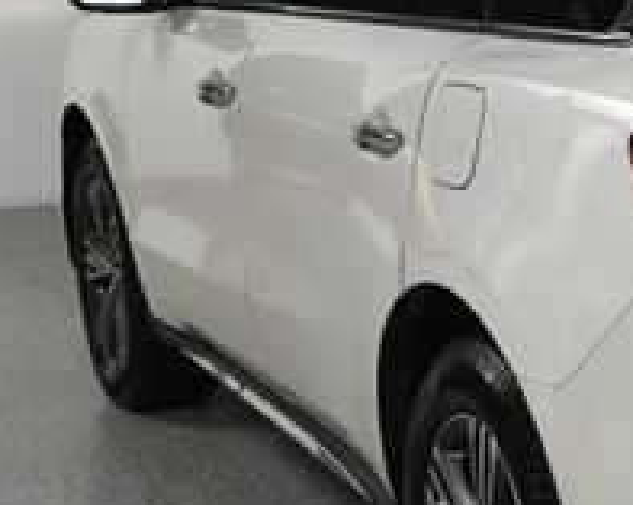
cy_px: 232
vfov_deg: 12.9
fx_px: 2226
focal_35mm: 119
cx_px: 861
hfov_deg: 15.3
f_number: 13
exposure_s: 1/160
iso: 100
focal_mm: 26
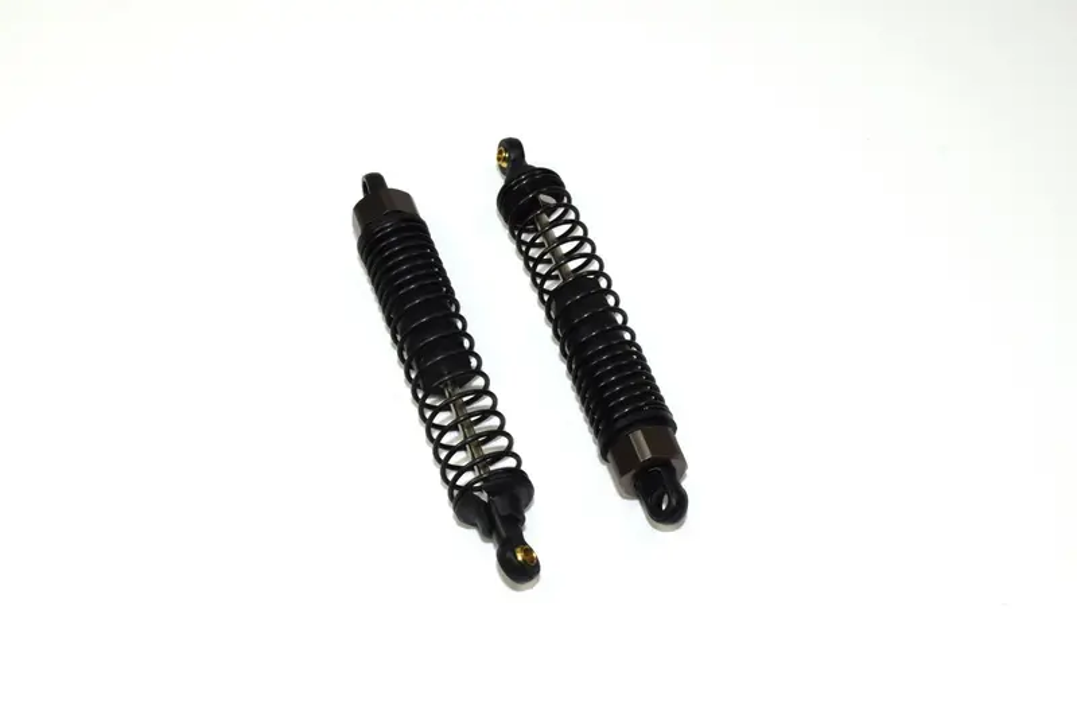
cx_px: 538
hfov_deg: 41.1
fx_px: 1436
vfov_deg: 28.1
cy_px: 360
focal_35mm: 48
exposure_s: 1/40
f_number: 13
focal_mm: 32
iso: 100
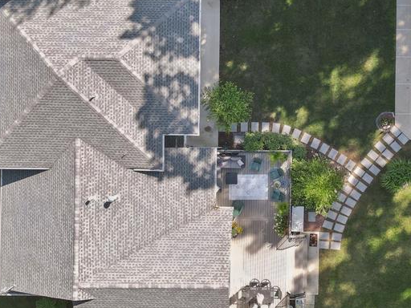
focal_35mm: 48
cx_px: 283
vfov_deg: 30.2
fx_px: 570
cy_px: 125
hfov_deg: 39.1
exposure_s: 1/100
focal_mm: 4.5
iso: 100
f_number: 2.8
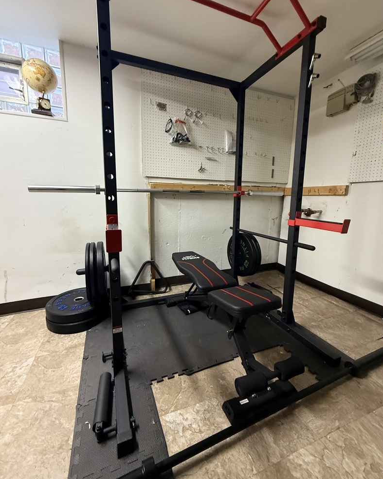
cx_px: 189
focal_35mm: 15
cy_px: 230
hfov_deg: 84.0
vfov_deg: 96.8
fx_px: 213
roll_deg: -0.5
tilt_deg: -7.7
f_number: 2.2
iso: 400
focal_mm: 2.22
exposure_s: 1/60
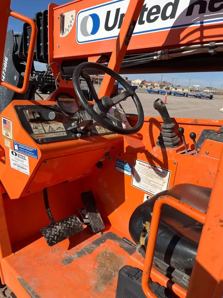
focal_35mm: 26
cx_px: 112
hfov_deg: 53.1
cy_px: 149
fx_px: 223
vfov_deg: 67.3
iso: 50
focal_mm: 5.1
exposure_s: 1/4016
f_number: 1.6
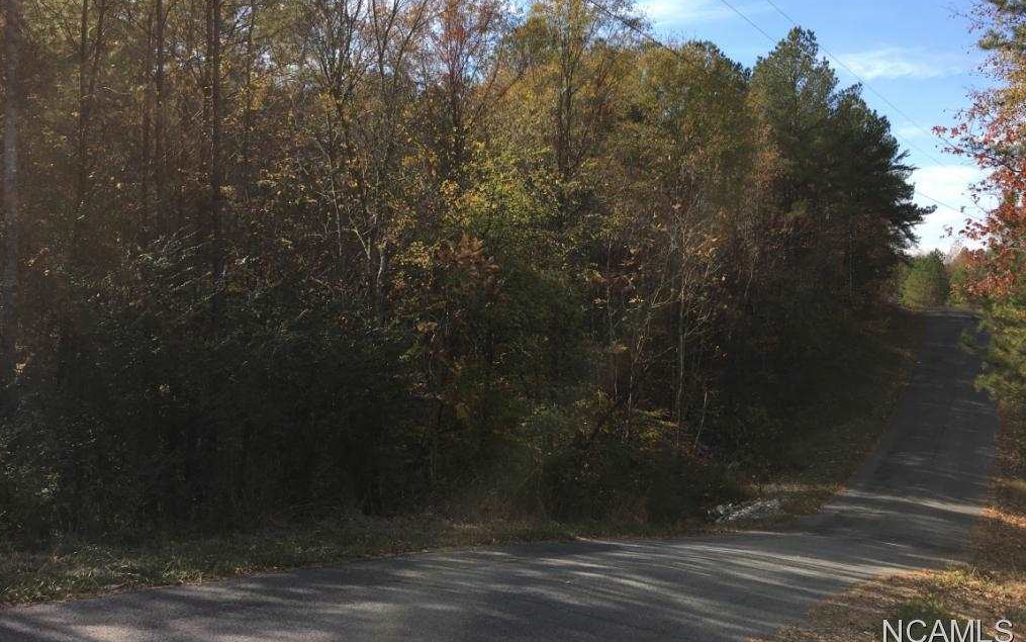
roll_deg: -0.5
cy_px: 271
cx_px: 509
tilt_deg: +2.0
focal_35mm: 31
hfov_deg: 61.2
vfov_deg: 40.5
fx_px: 867
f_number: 2.2
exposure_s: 1/496
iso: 25
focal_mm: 4.15
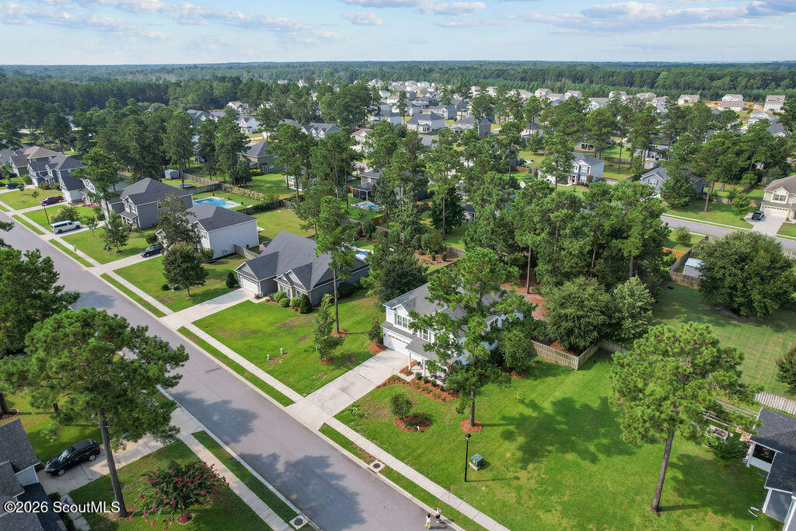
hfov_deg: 78.6
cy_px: 266
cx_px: 398
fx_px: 486
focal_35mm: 22
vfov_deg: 57.2
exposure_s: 1/1250
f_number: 2.8
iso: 110
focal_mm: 8.38
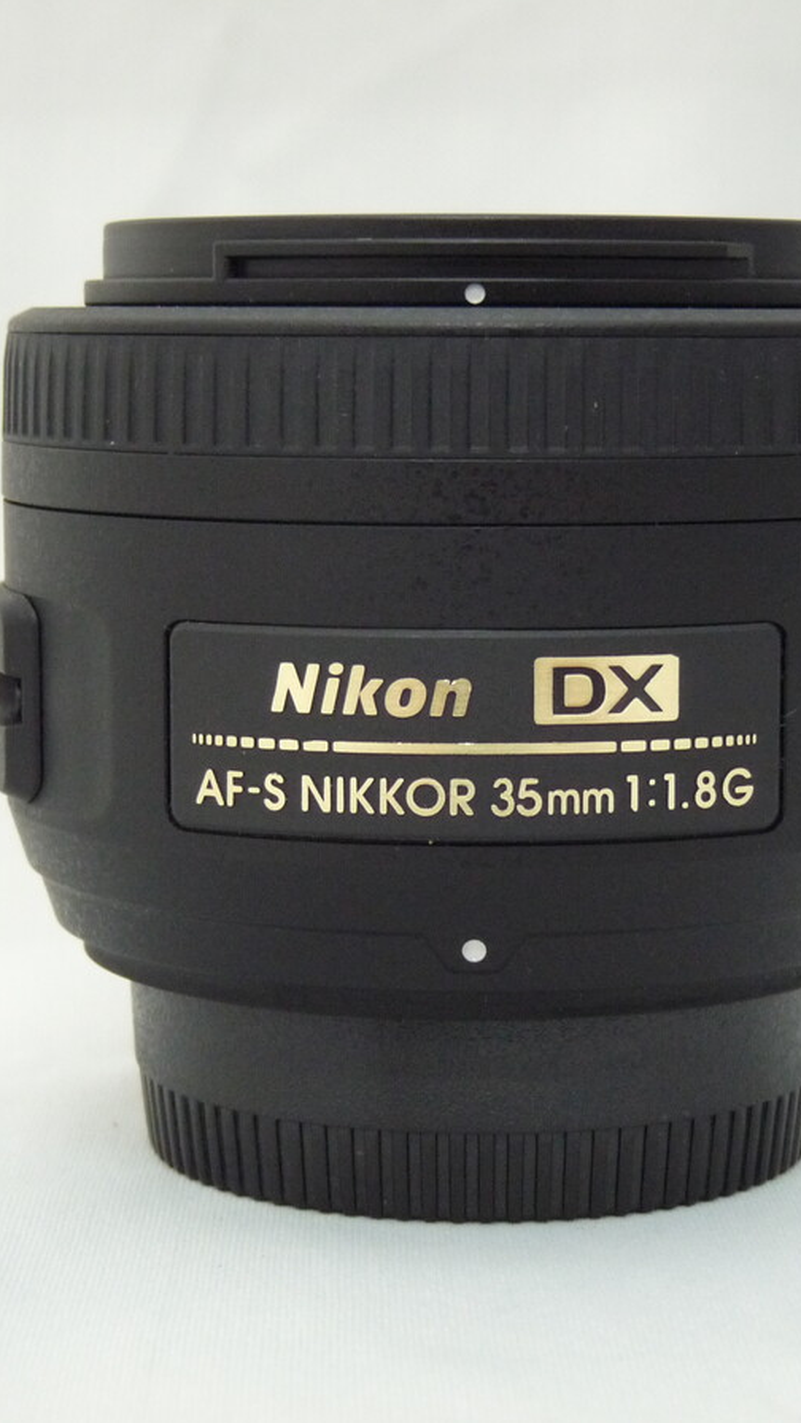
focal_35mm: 89
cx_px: 466
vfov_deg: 23.9
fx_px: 3361
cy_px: 712
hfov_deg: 13.6
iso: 400
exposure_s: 1/30
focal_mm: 10.8
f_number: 3.2
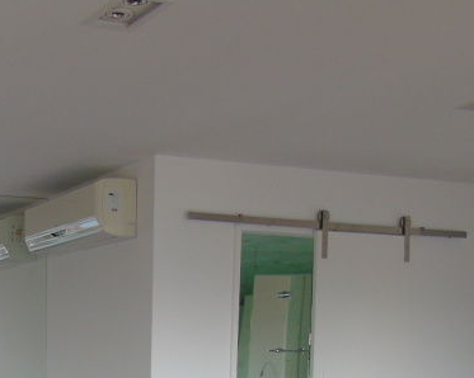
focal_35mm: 67
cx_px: 37
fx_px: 939
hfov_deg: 27.2
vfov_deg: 20.9
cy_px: 482
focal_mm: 4.4
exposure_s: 1/30
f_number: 3.4
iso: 100
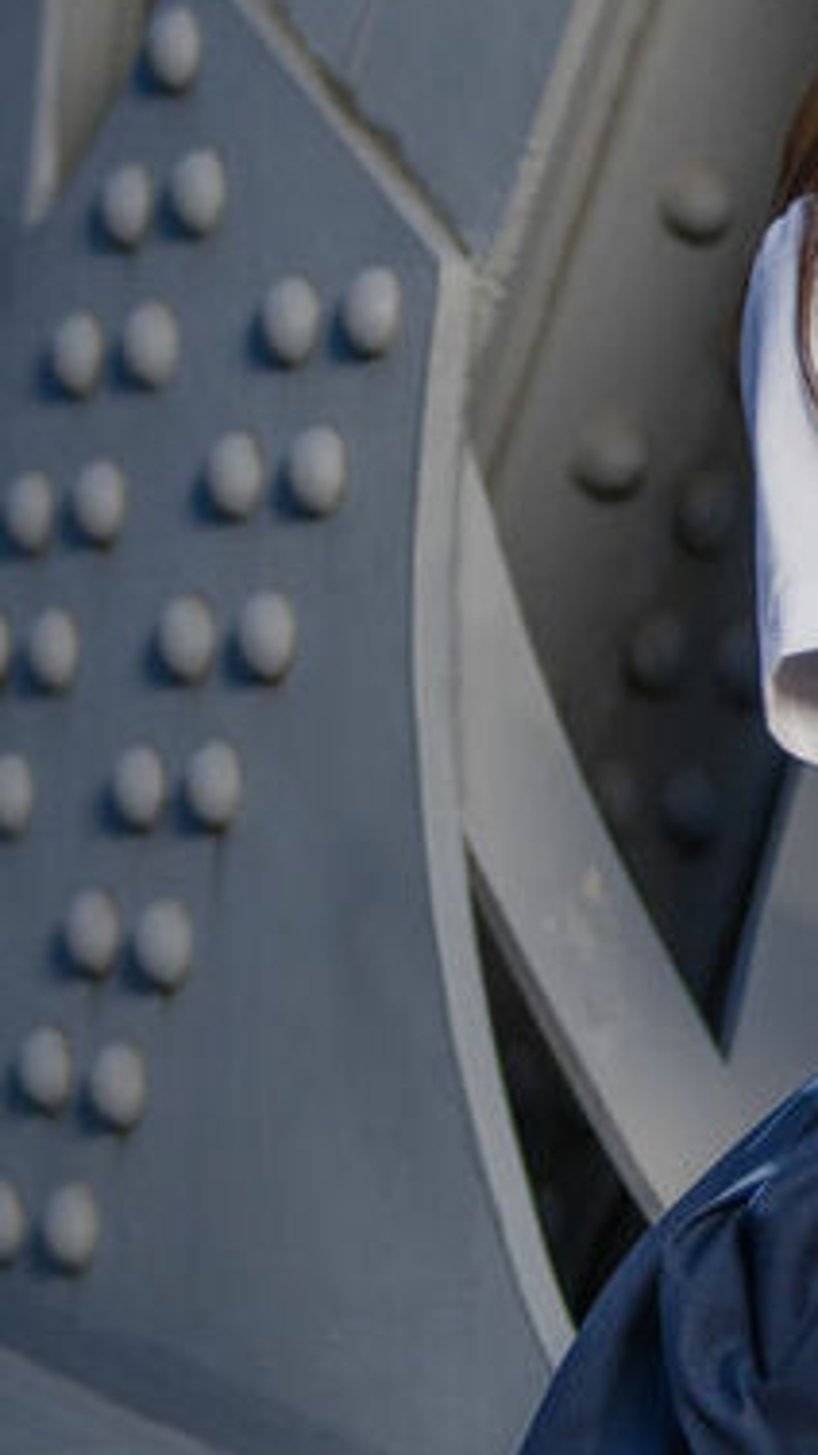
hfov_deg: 7.6
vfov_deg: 14.0
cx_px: 1624
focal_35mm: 153
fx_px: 5901
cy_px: 268
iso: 400
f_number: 1.4
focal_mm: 35
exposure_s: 1/200
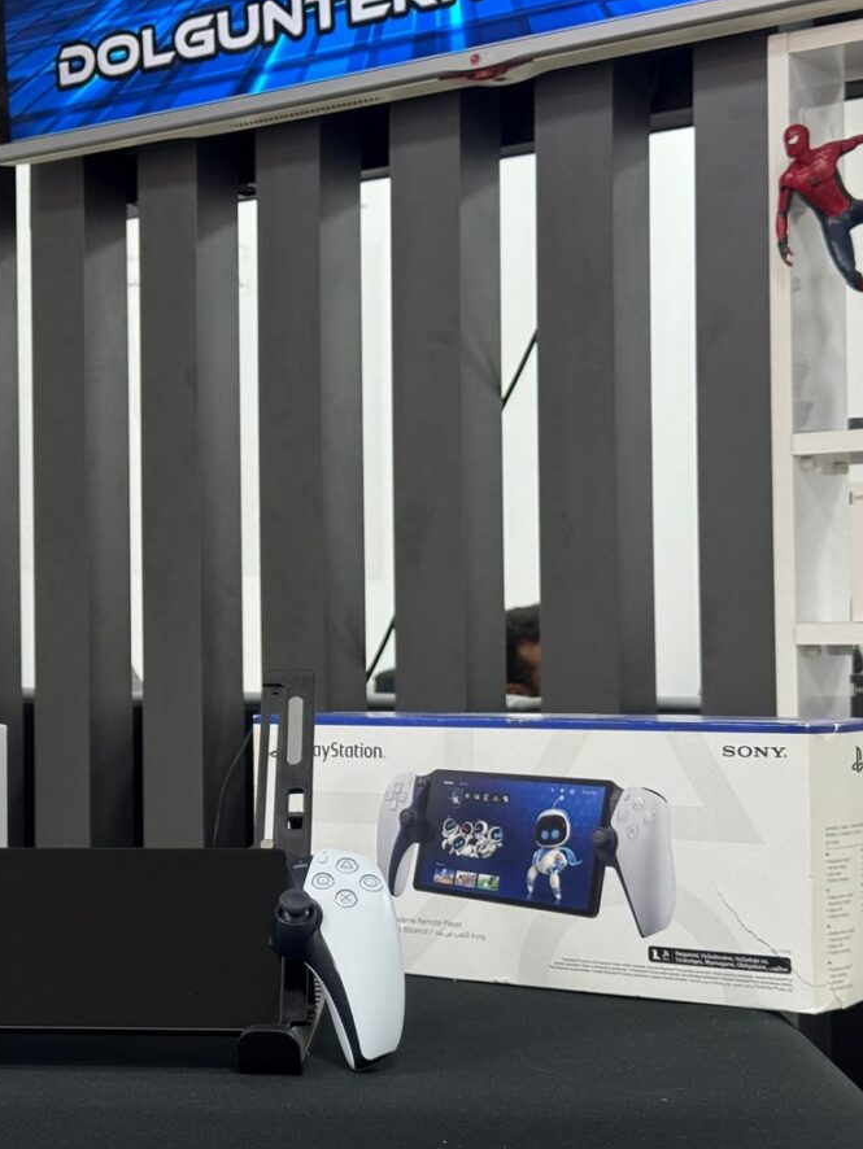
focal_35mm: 65
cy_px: 572
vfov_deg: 29.8
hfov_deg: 22.2
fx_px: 2160
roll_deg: -0.1
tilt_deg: +1.4
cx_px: 126
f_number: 1.78
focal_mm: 6.76
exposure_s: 1/60
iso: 250
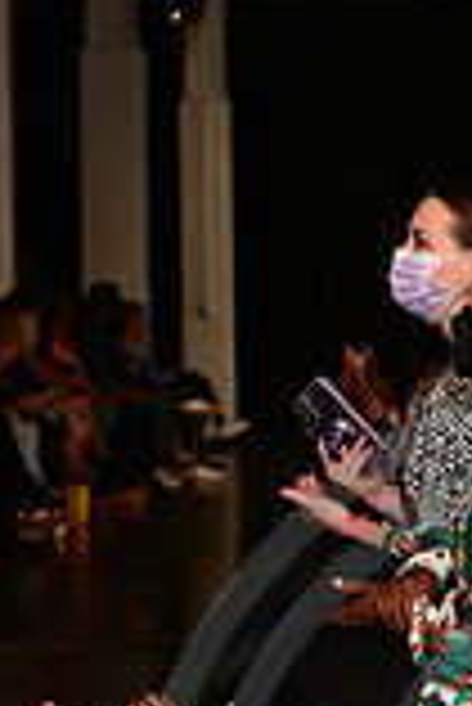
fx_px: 5062
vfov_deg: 7.9
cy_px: 926
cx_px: 706
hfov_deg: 5.3
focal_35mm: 258
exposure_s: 1/160
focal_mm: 70
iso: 1000
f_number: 6.3
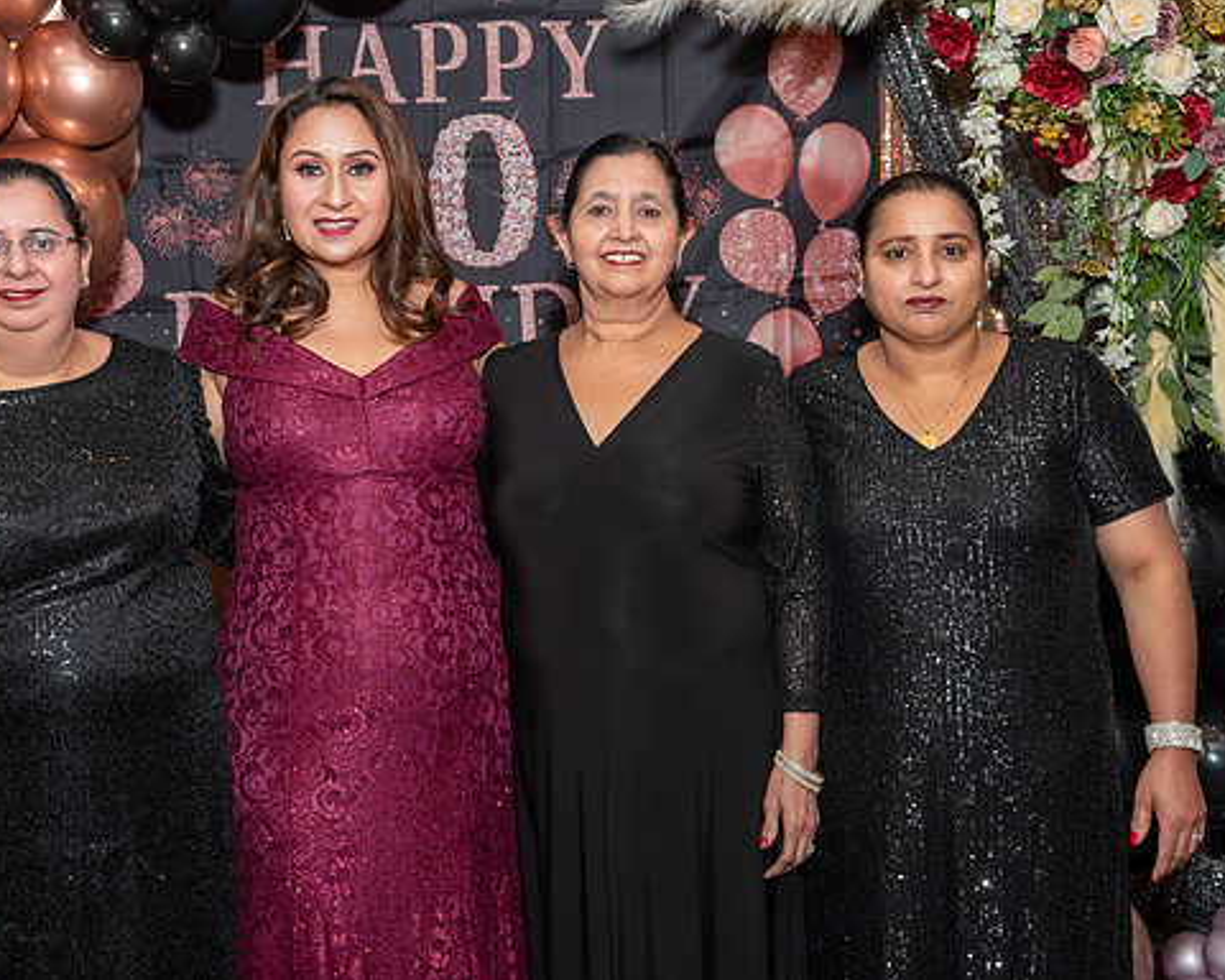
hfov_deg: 36.5
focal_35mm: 51
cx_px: 463
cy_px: 460
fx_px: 1849
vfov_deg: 29.7
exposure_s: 1/250
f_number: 5.6
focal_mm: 28
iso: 400
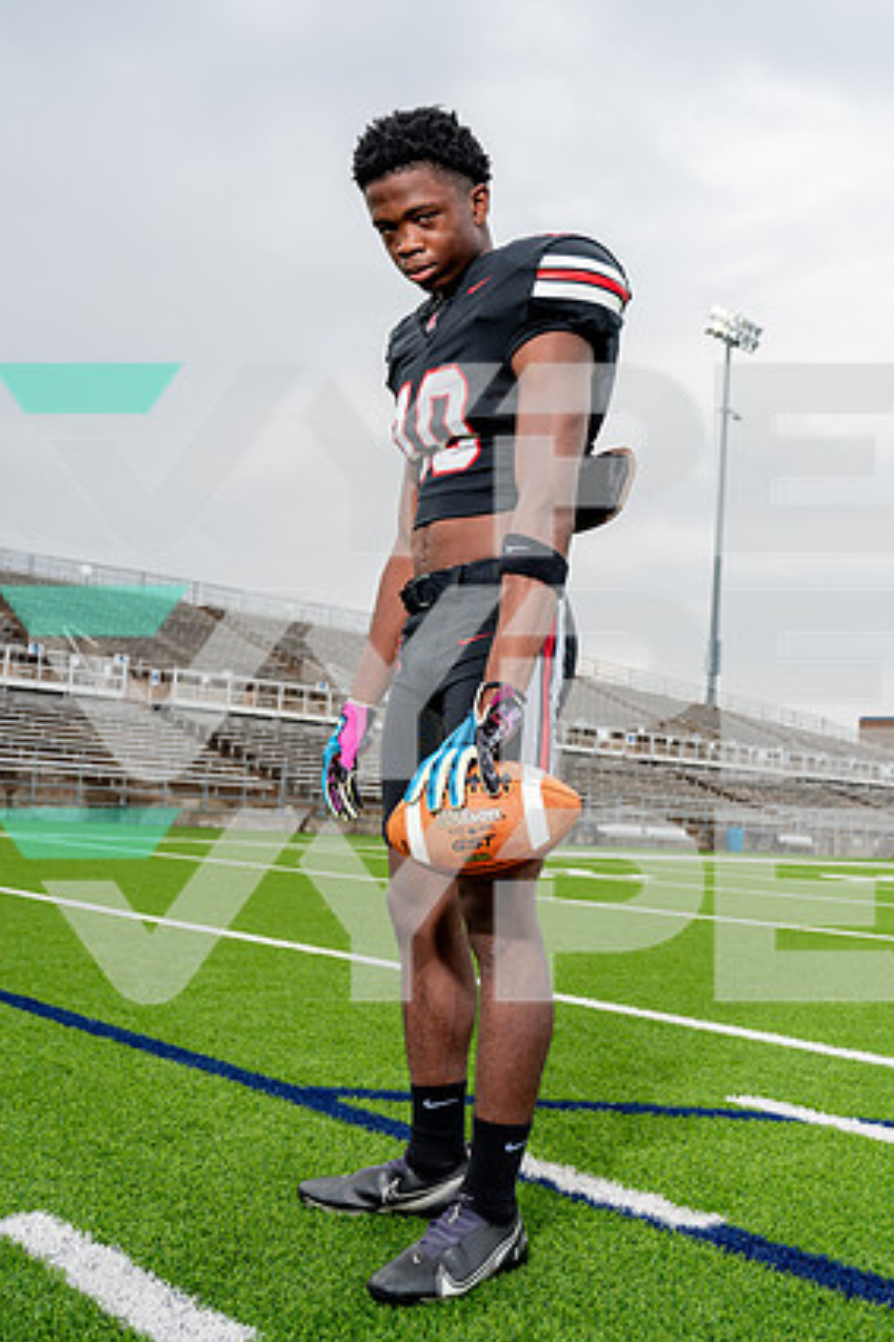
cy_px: 685
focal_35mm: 36
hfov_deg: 36.8
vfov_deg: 53.1
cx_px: 464
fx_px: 1342
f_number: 5
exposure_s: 1/250
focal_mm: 34
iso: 100
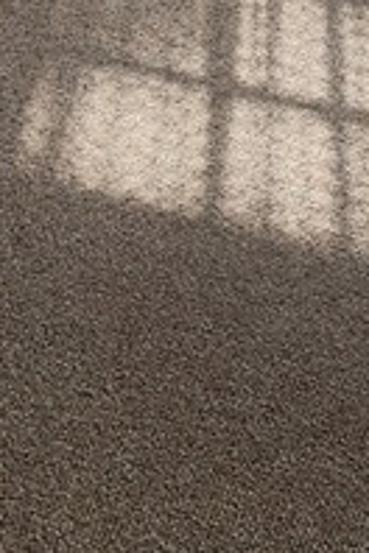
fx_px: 1906
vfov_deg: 13.8
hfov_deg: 11.0
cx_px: 101
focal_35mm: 124
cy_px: -584
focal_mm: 6.4
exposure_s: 1/180
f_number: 1.8
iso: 40
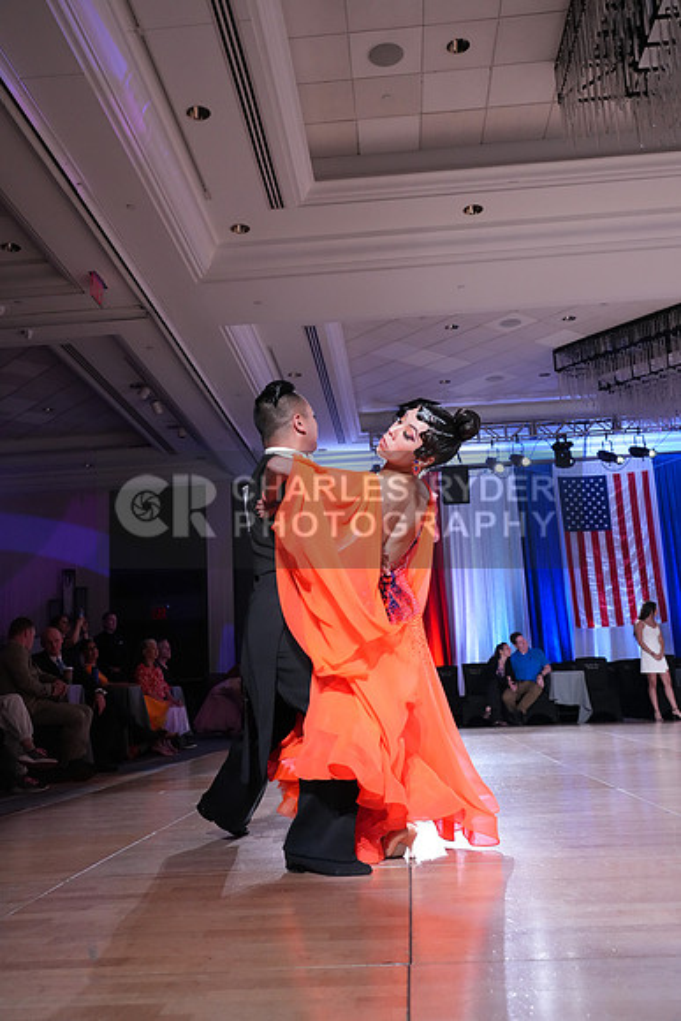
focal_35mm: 32
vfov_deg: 58.7
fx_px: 907
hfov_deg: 41.1
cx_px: 340
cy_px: 510
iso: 4000
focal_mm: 32
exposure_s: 1/250
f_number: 4.5
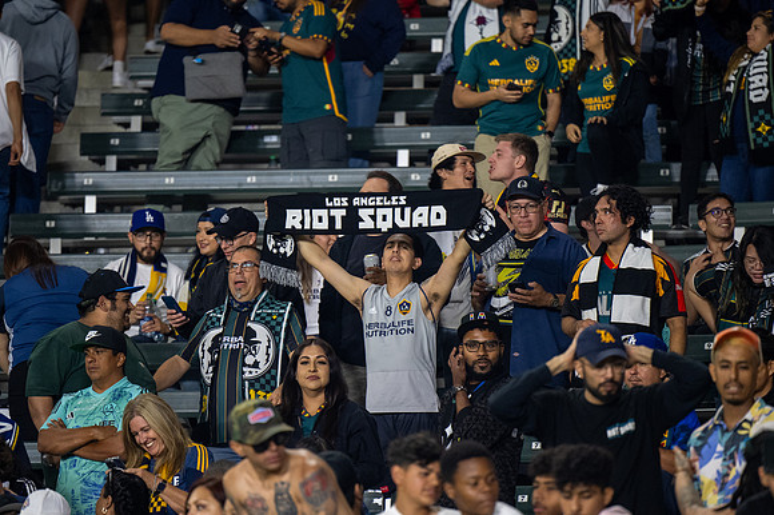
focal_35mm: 300
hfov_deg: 6.9
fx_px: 6446
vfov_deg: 4.6
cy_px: 258
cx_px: 387
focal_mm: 200
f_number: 2.8
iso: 1600
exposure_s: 1/200
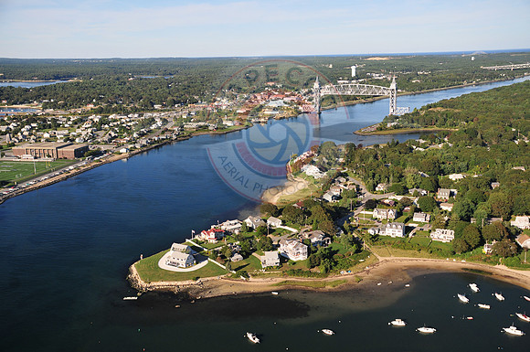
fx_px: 573
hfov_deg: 49.6
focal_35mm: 39
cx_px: 265
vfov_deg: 34.1
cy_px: 176
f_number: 4.5
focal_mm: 26
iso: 250
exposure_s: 1/500
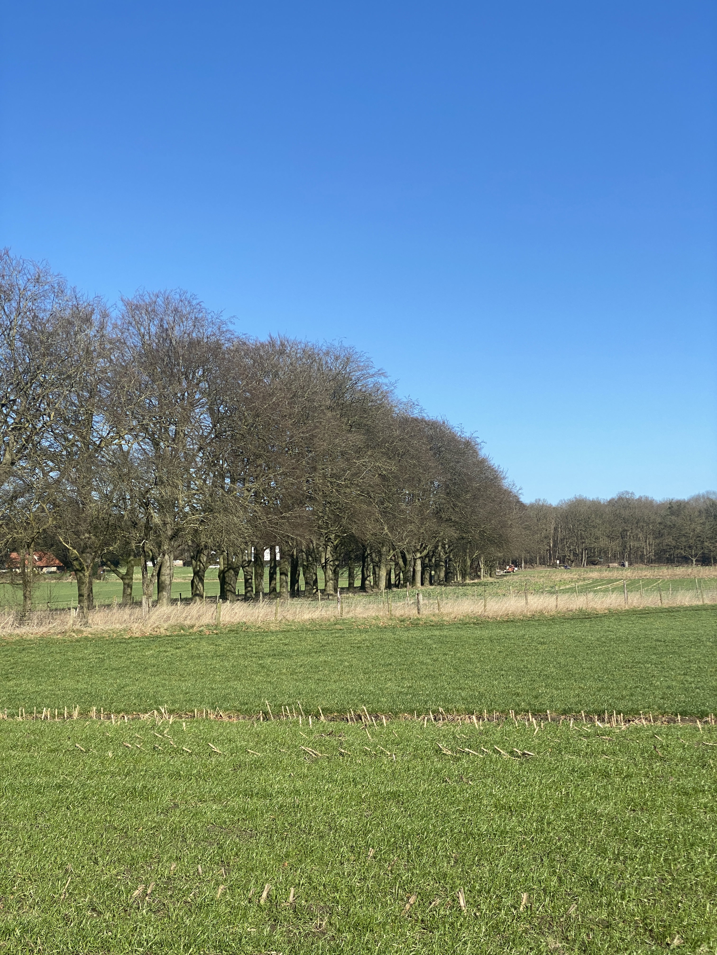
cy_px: 478
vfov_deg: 36.8
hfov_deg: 28.0
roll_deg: +1.9
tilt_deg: +6.0
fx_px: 1436
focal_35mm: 52
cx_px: 358
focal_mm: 6
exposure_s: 1/1410
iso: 20
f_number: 2
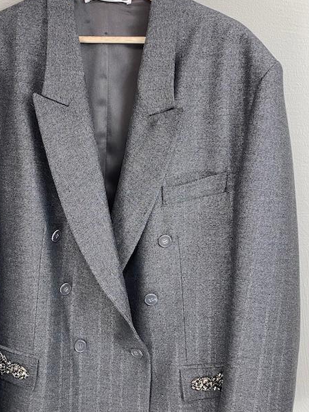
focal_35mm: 42
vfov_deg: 44.8
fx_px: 500
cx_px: 111
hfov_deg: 34.1
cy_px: 208
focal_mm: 4.25
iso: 64
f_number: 1.8
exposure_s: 1/50
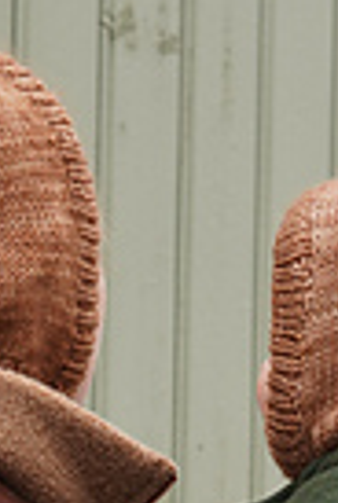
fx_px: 2942
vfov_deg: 9.5
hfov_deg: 6.6
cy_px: 723
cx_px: 233
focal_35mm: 210
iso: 160
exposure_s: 1/160
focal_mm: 30
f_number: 4
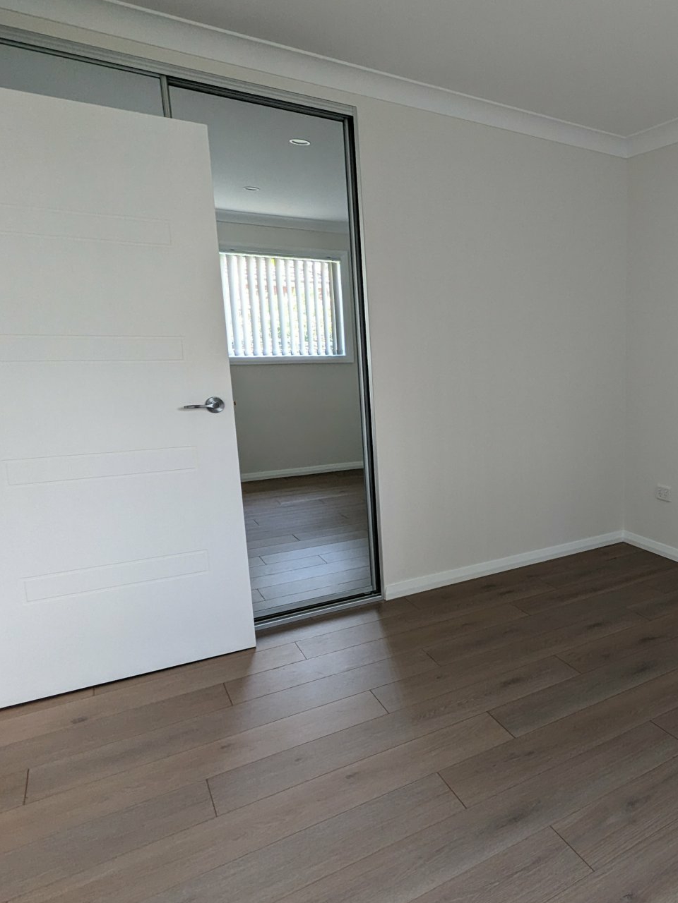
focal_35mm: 24
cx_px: 621
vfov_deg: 71.6
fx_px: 627
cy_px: 457
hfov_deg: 49.9
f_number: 2.2
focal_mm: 2.35
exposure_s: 1/50
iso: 61
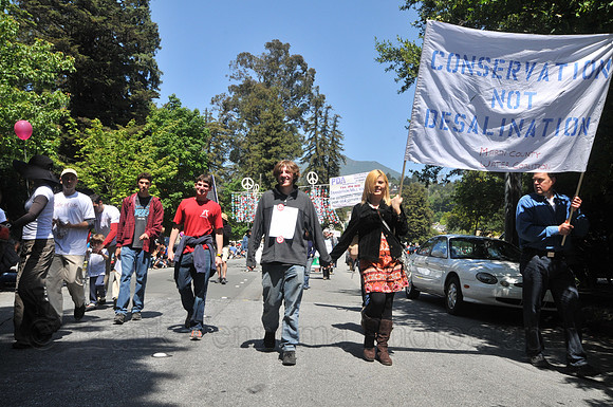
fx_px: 510
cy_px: 204
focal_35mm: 30
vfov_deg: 43.5
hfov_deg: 62.0
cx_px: 306
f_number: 16
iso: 400
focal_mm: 20
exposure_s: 1/250
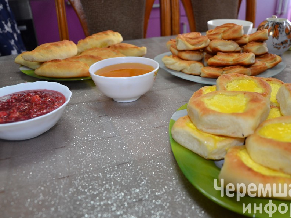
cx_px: 155
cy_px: 110
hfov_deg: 53.2
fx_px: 290
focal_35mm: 35
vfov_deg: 41.2
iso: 800
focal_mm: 21
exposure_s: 1/60
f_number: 3.8
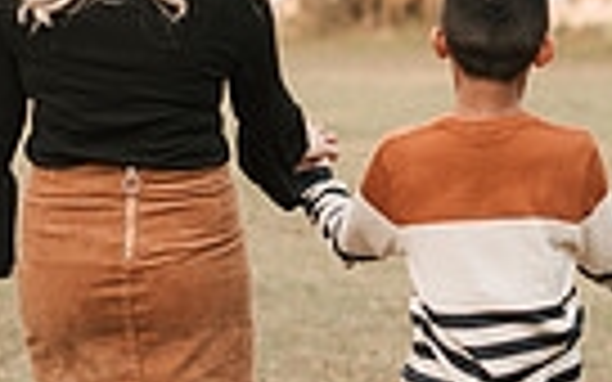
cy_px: 70
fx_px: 3786
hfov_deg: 9.2
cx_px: 490
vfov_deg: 5.8
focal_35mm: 227
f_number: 2
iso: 200
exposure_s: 1/1000
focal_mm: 50
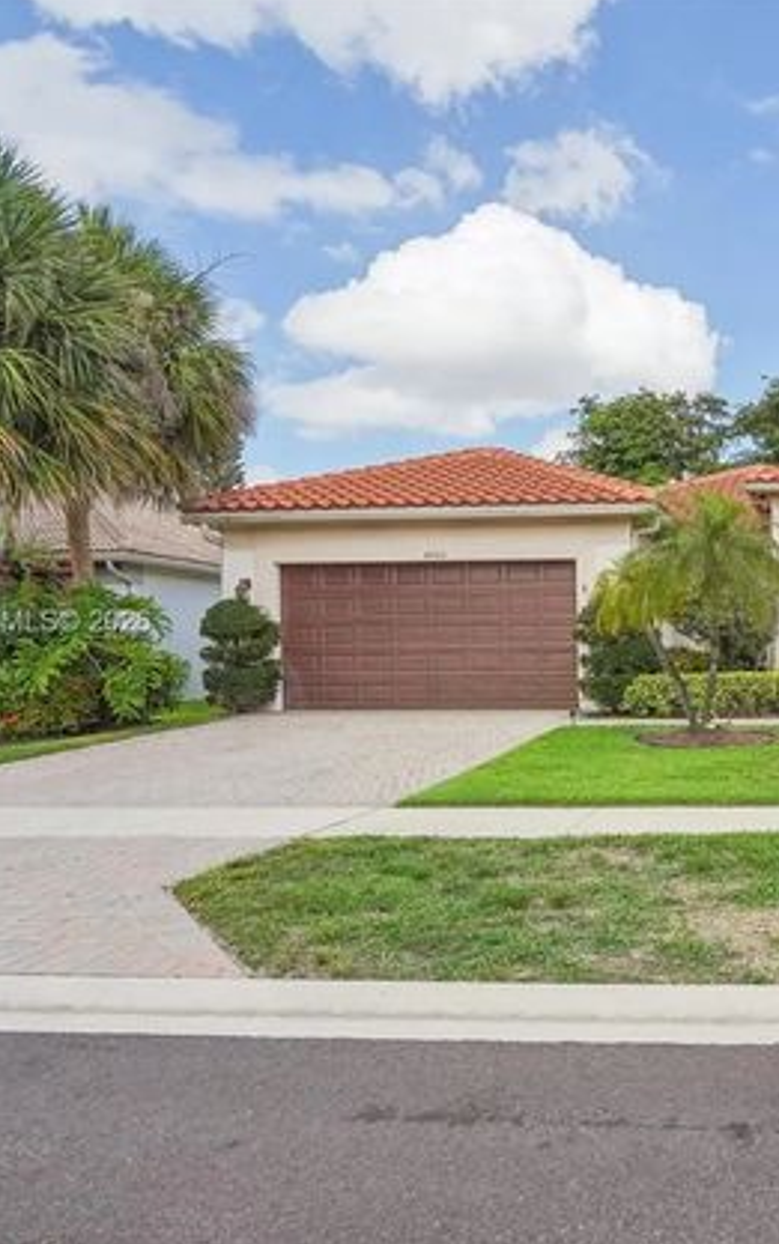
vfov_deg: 72.5
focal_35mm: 25
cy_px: 623
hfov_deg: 43.9
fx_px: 848
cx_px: 734
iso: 400
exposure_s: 1/640
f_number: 10
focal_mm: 16
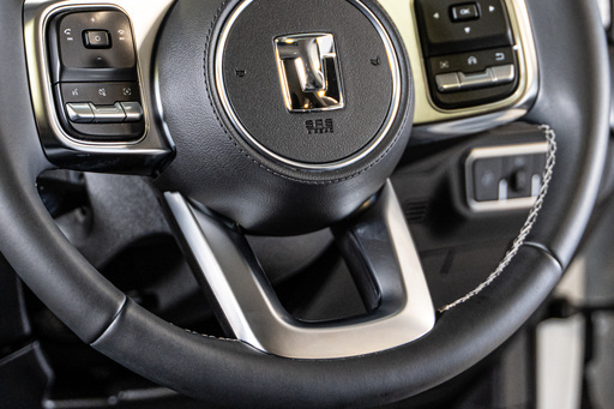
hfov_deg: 20.0
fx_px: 1739
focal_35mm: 102
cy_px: 98
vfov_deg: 13.4
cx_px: 287
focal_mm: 51
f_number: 2.8
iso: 1600
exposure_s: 1/160
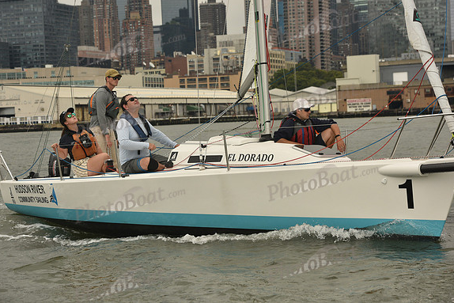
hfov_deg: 20.2
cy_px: 151
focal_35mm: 101
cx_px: 227
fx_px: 1274
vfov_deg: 13.6
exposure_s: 1/1250
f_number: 7.1
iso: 320
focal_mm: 100
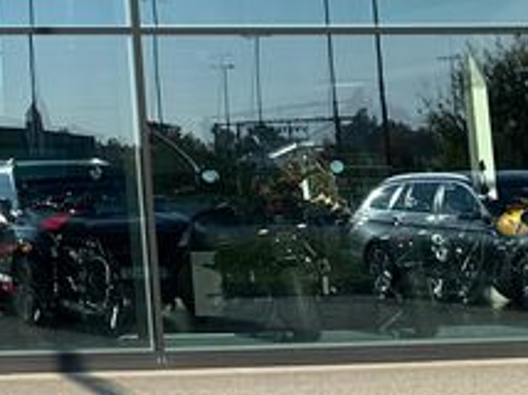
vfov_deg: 12.5
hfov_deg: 15.4
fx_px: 1752
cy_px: -81
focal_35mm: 115
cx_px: -338
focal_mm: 6.86
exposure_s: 1/4762
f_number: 1.78
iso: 80
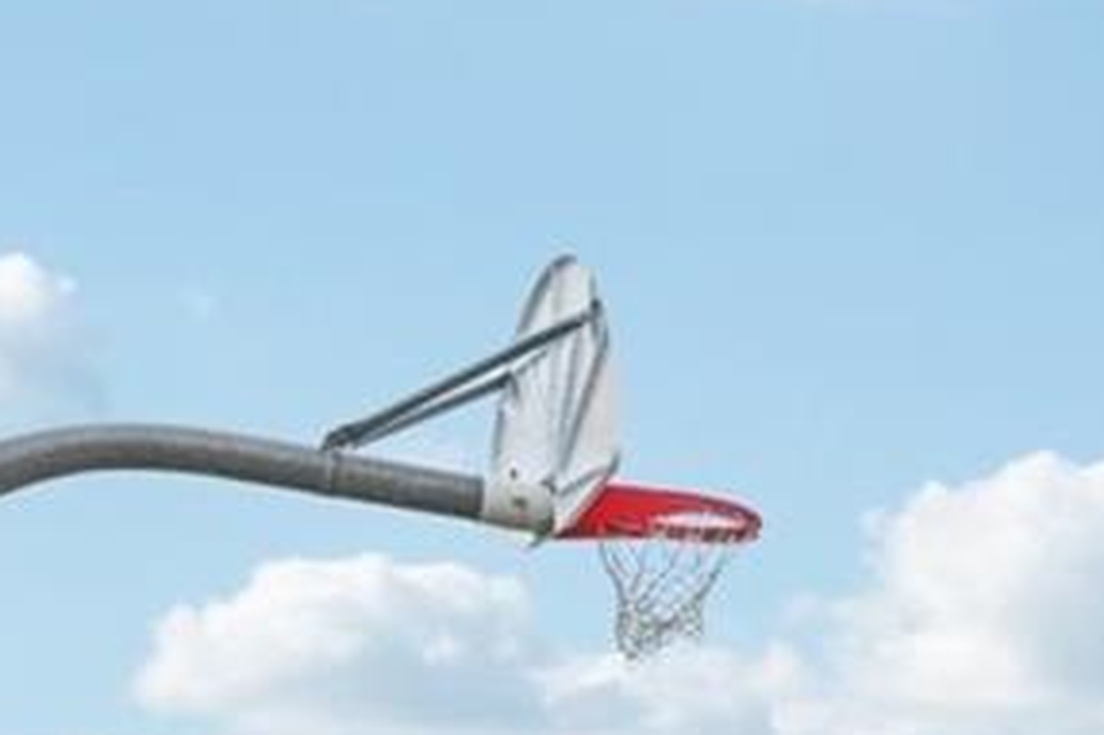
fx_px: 2391
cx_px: 1869
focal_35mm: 78
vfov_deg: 16.1
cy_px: 1085
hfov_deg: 20.3
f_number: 8
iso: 64
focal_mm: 14
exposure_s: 1/125
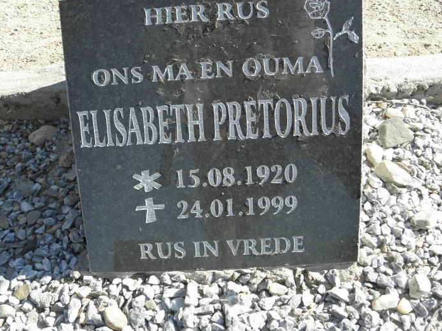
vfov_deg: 45.3
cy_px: 142
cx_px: 194
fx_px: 396
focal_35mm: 31
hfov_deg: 58.2
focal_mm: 4.83
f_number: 5.6
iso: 64
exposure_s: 1/125
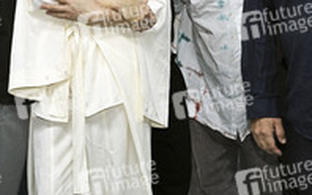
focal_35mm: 79
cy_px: -17
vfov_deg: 16.1
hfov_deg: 25.8
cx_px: 234
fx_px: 672
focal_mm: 34
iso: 800
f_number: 6.3
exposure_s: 1/200
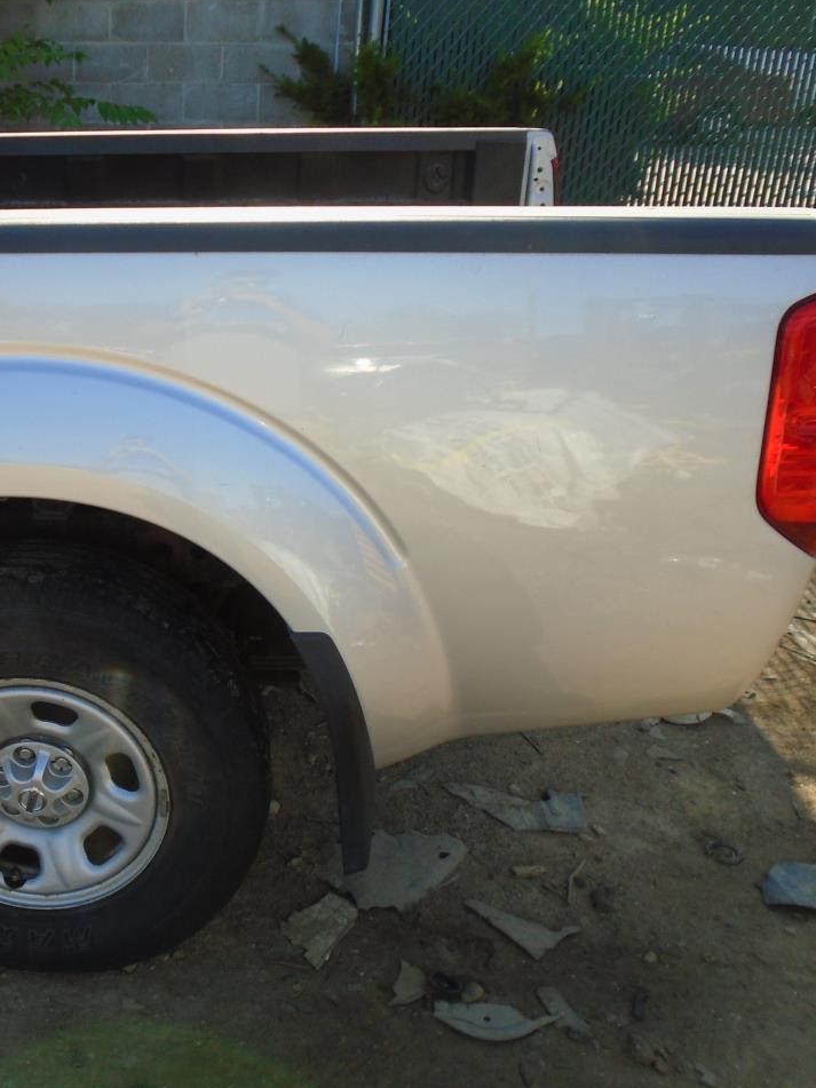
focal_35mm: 35
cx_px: 156
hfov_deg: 39.0
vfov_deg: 52.6
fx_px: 1100
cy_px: 543
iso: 100
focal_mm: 4.6
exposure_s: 1/400
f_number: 3.2
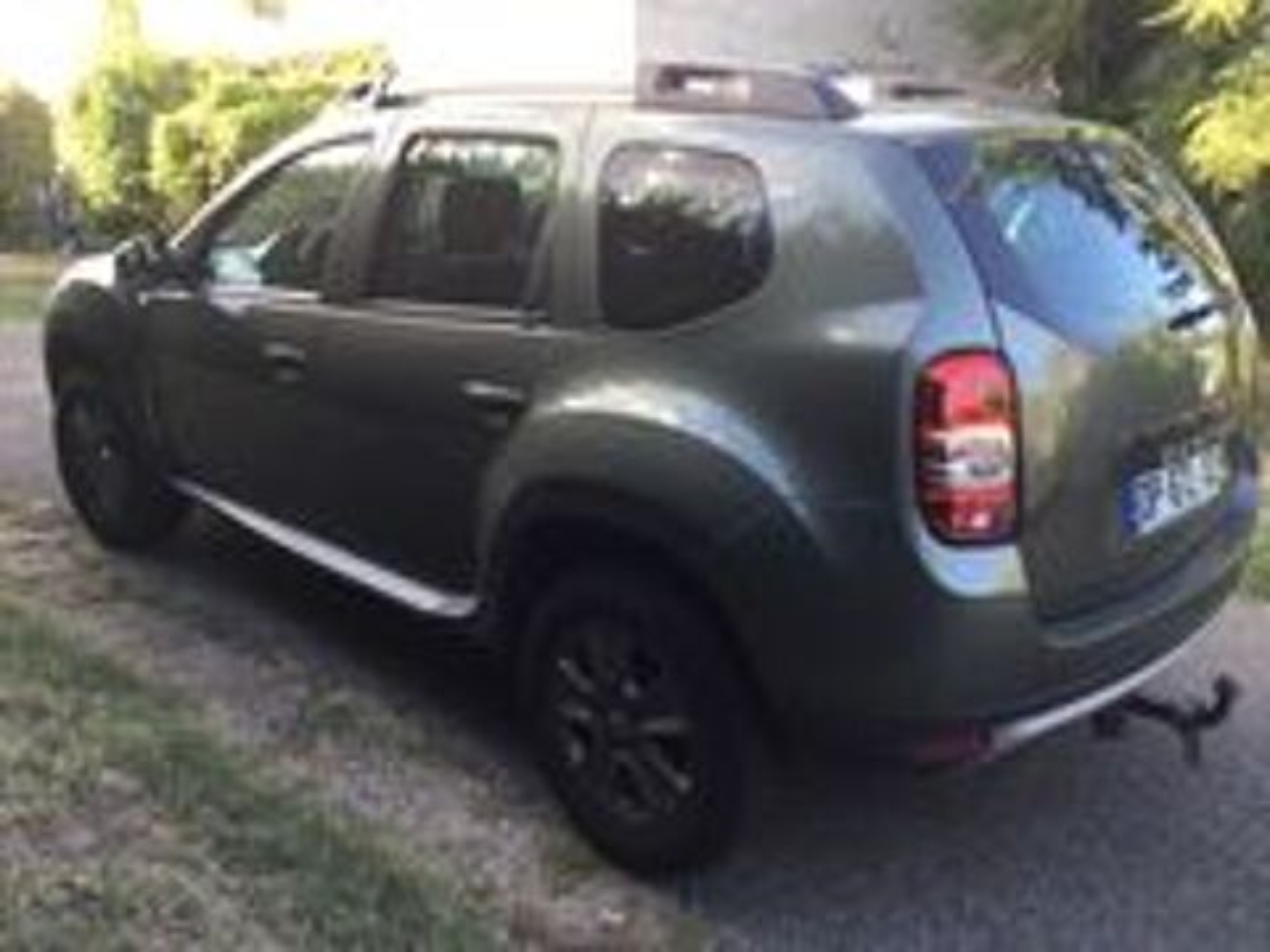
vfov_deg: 45.4
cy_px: 476
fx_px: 1137
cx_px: 635
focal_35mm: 31
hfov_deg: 58.4
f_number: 2.4
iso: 32
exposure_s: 1/50
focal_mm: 3.3
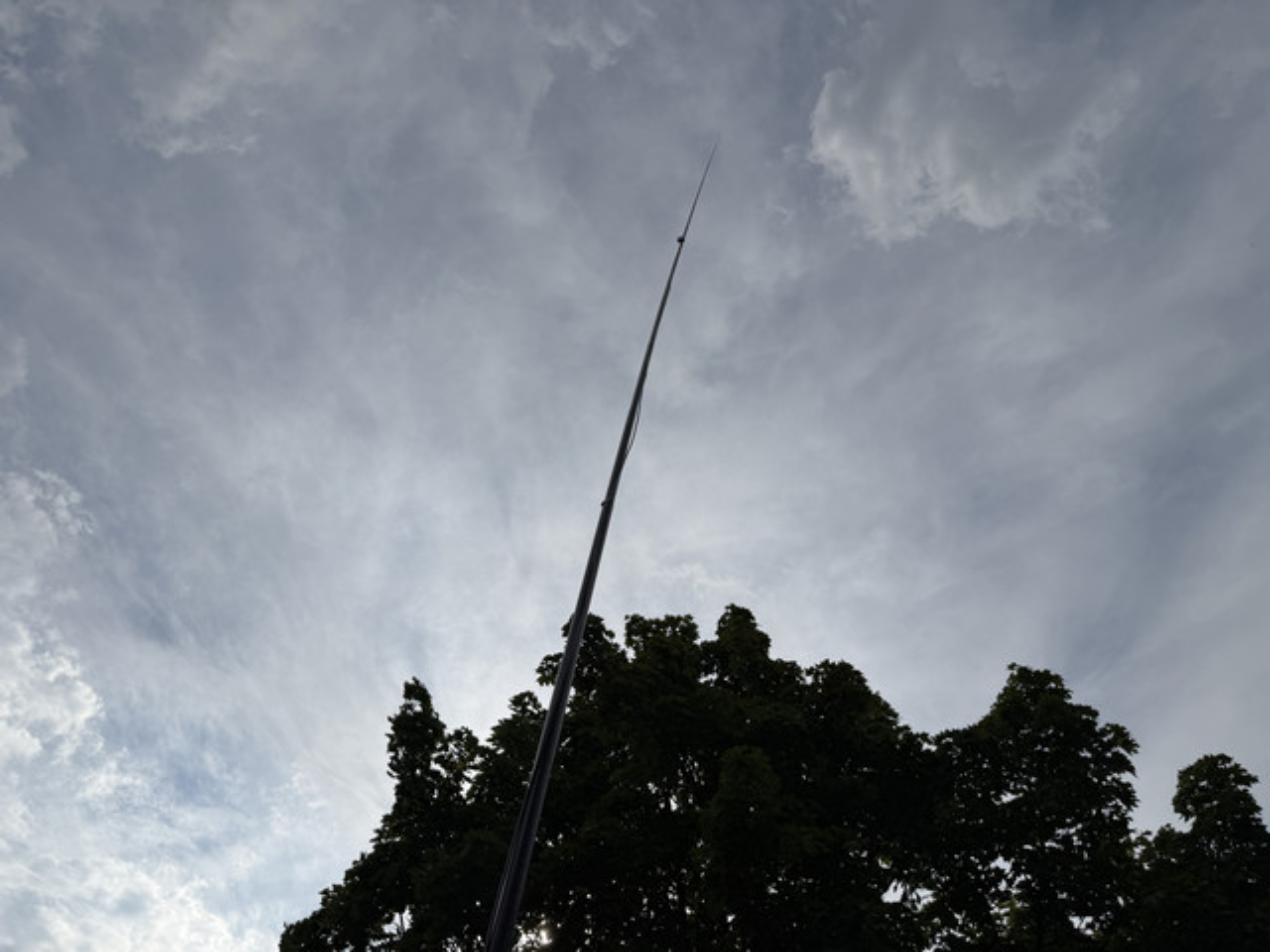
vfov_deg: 56.8
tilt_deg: +61.5
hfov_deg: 71.6
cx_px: 635
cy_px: 476
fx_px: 881
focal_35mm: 24
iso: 100
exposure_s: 1/32258
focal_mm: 6.76
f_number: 1.78
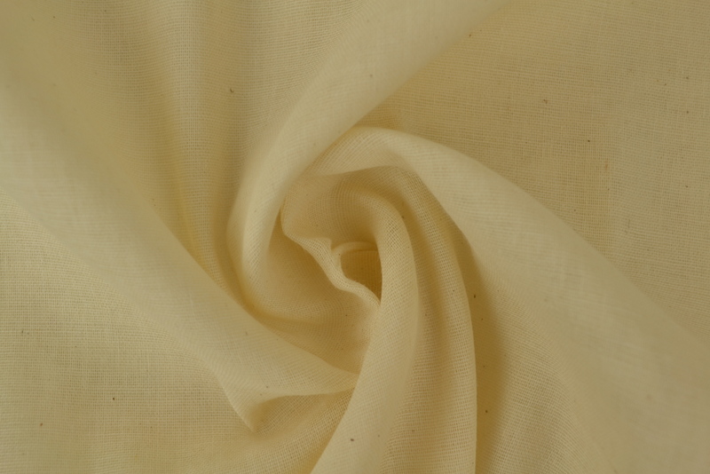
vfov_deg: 30.9
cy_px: 237
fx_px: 858
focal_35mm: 44
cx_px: 355
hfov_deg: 44.9
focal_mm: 29
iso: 100
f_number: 6.3
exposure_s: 1/60
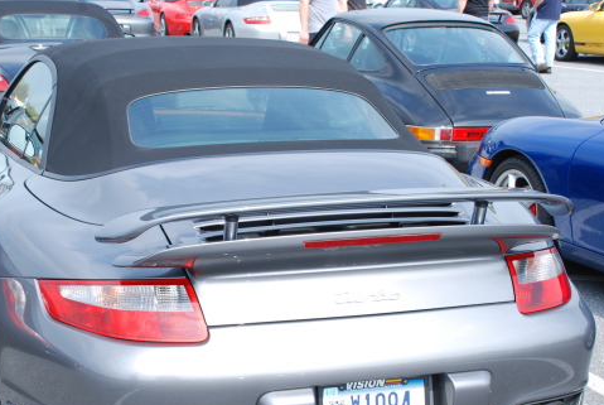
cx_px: 265
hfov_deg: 31.3
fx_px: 1075
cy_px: 269
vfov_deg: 21.2
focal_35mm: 64
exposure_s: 1/60
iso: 100
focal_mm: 32
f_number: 10
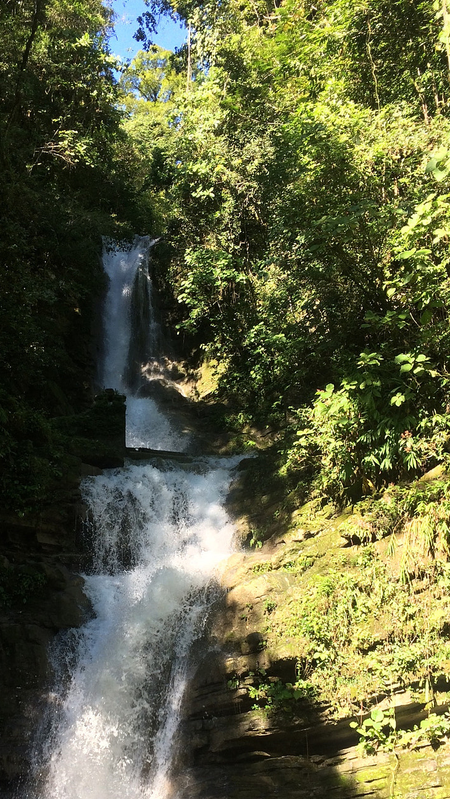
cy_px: 489
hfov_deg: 30.1
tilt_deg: +7.3
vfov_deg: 51.2
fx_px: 827
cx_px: 130
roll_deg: +1.6
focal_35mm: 39
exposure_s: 1/241
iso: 32
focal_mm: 4.15
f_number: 2.2
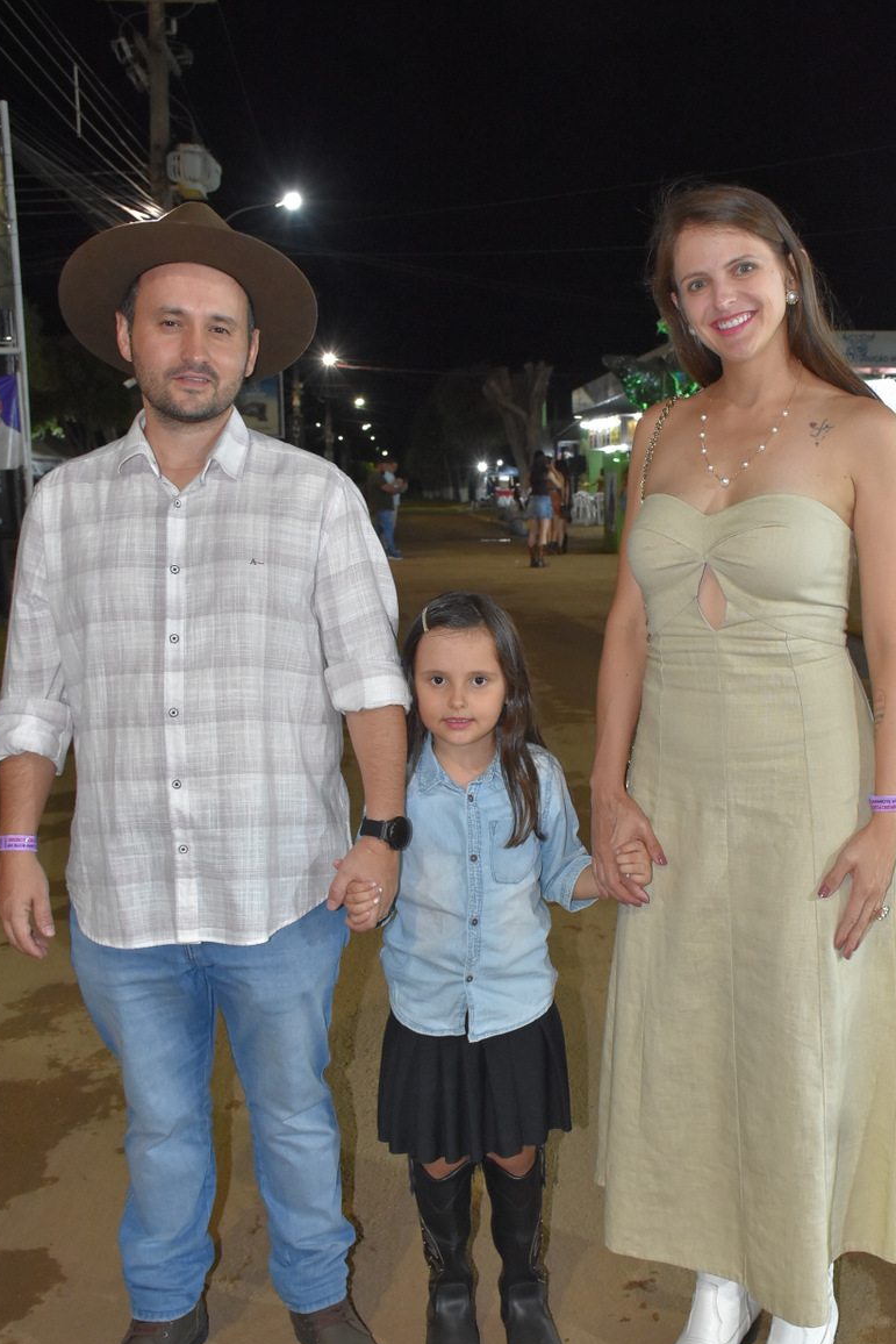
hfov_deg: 33.3
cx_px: 529
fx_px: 1493
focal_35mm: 40
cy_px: 720
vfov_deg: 48.4
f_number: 5.6
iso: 1600
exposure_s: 1/60
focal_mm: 22
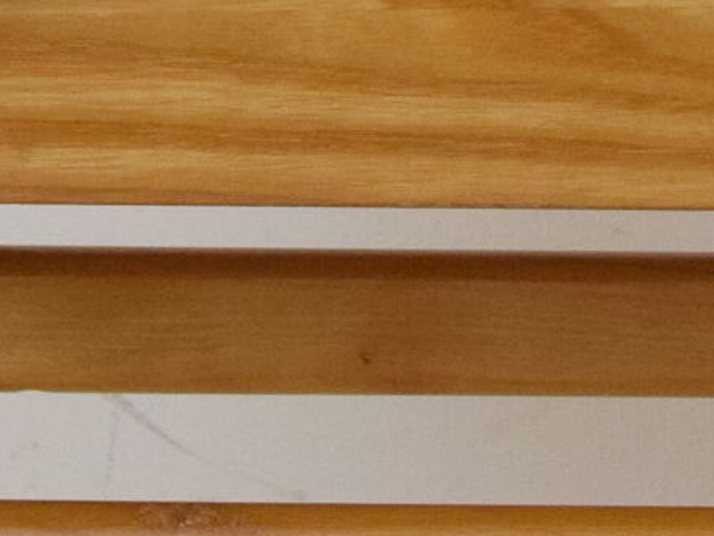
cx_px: 1508
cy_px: 117
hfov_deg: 5.2
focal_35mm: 369
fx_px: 7613
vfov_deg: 4.0
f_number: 8
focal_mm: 38
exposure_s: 1/250
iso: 1600
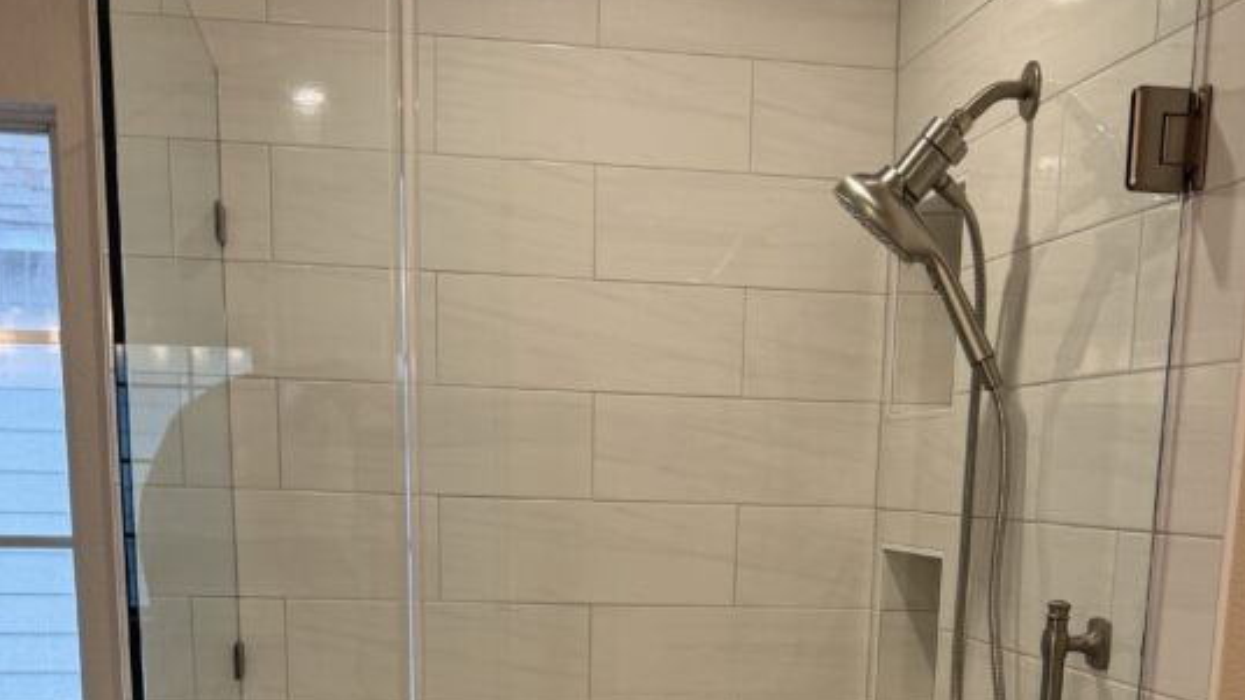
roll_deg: -1.9
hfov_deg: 41.3
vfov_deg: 22.2
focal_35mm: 50
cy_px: 823
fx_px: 1651
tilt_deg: -13.0
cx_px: 686
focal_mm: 6.76
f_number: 1.78
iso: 125
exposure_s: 1/120
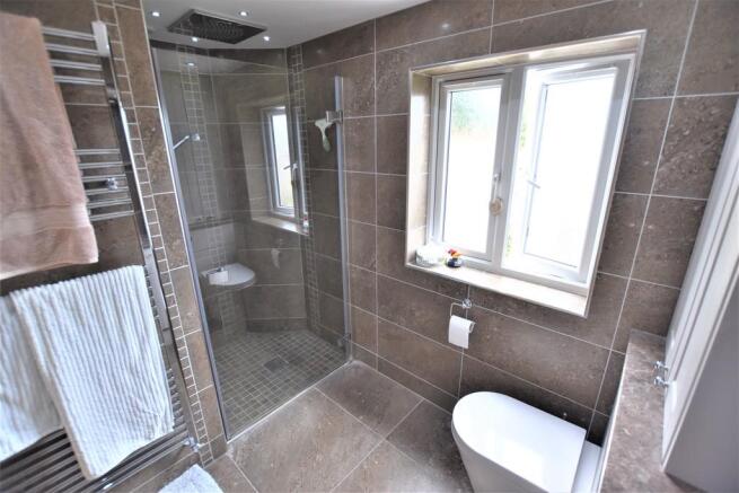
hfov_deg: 100.4
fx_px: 308
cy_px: 246
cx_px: 370
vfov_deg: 77.4
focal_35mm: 15
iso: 400
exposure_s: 1/80
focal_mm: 10
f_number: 4.5
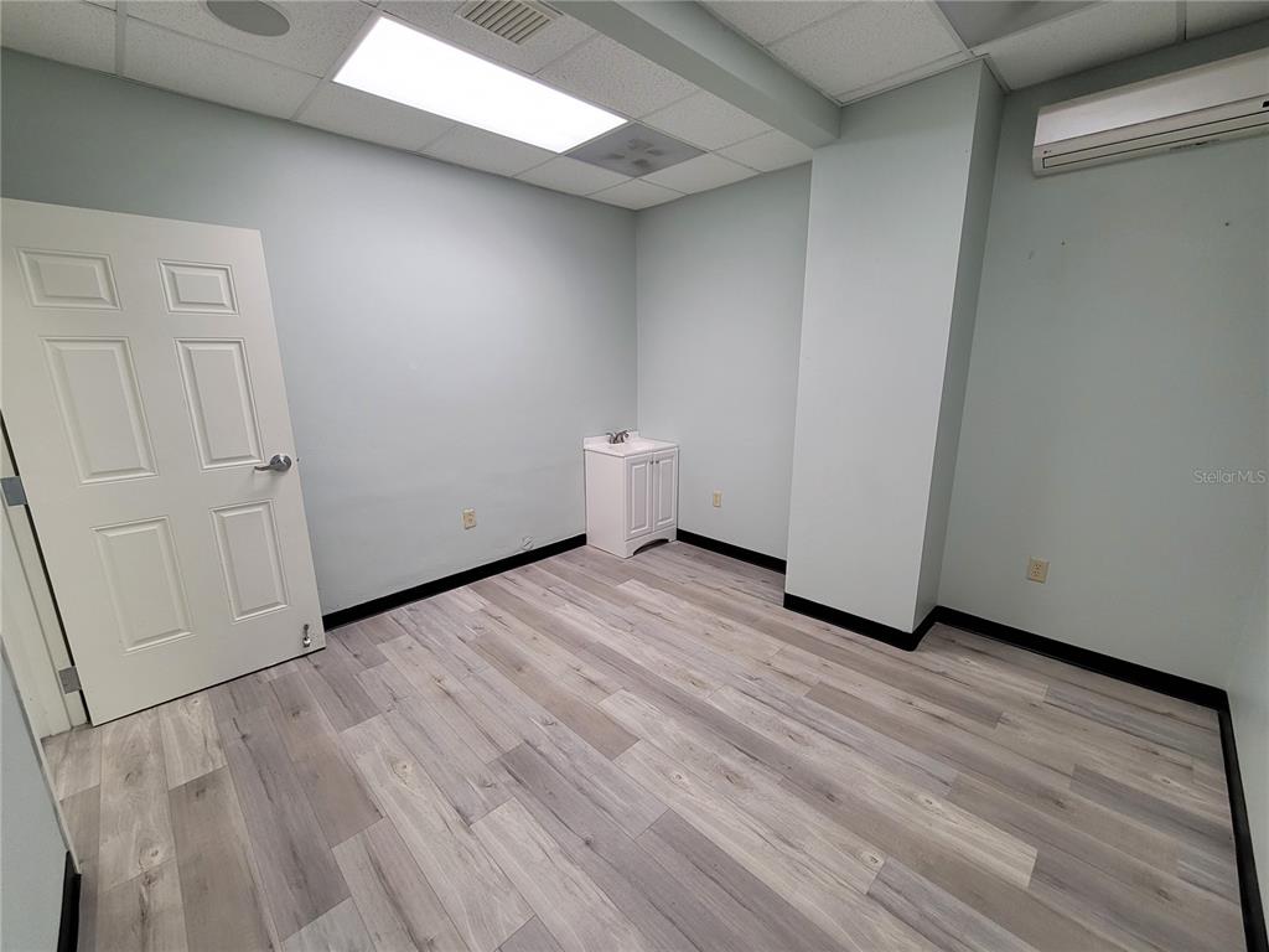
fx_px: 477
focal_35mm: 13
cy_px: 476
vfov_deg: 89.9
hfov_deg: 106.2
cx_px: 634
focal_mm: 2.2
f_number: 2.2
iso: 200
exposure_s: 1/60
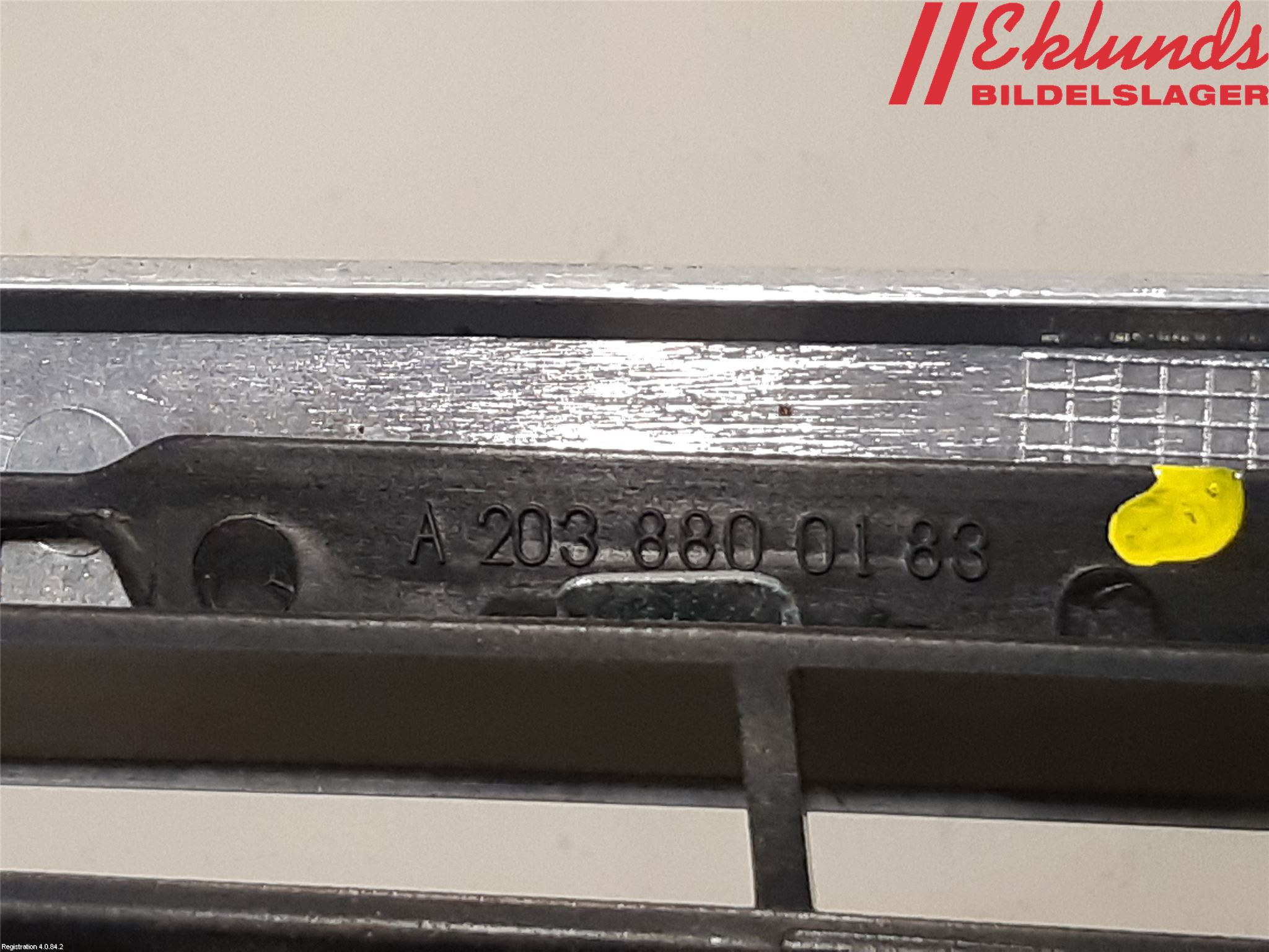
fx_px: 953
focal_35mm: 26
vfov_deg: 53.1
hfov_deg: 67.3
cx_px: 634
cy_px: 476
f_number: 1.7
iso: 200
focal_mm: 3.93
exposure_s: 1/50
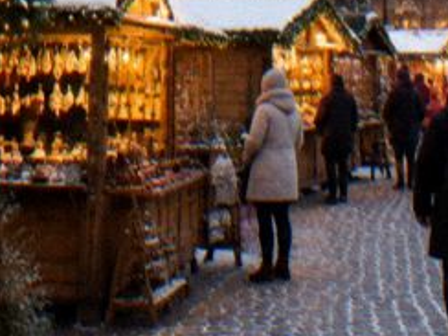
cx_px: 329
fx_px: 1786
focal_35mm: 138
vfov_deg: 10.4
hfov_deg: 14.2
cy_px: -136
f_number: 8
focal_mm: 35
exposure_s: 1/30
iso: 6400
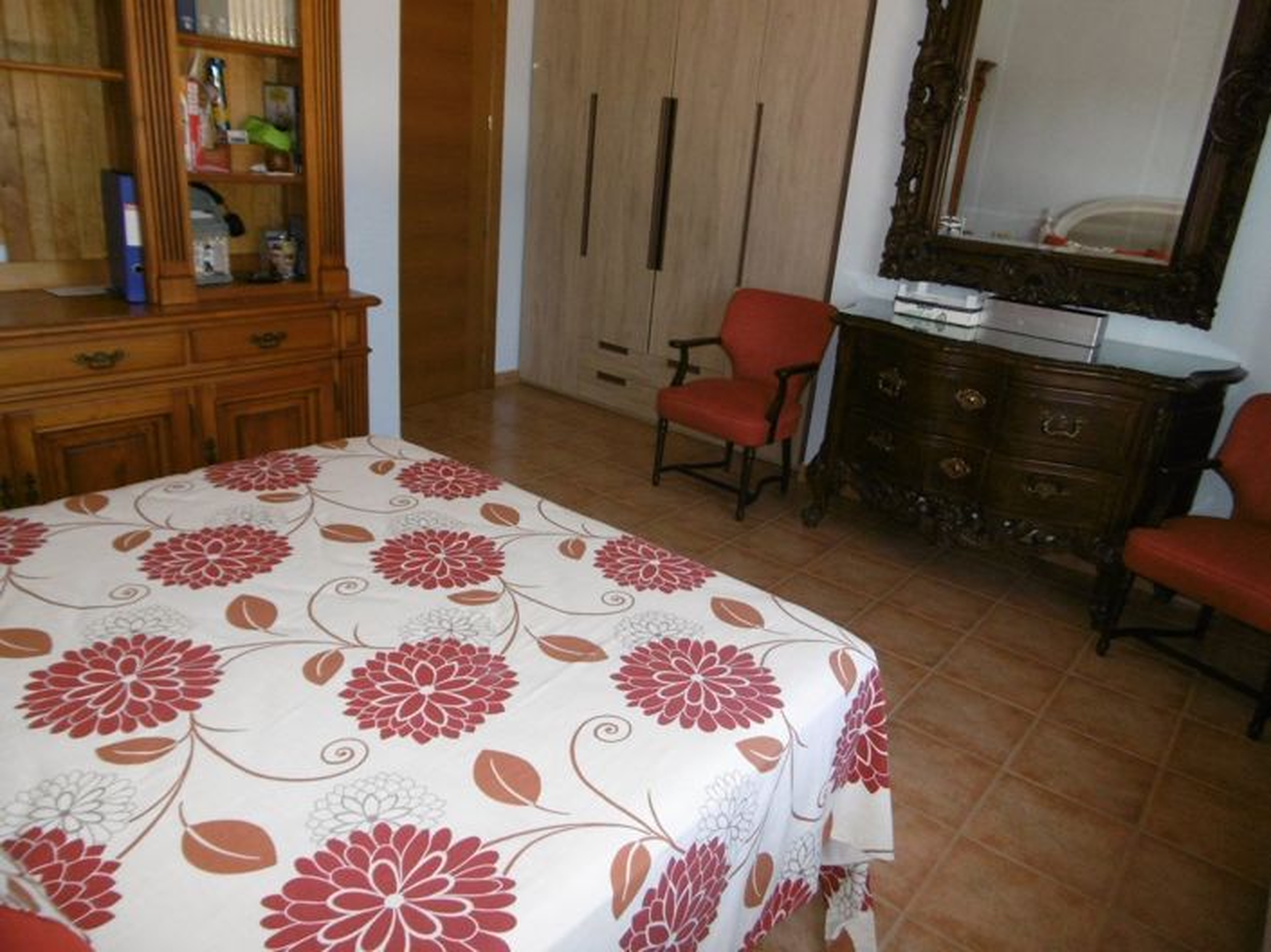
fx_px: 881
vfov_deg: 56.8
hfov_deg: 71.6
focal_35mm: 24
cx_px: 636
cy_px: 476
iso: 200
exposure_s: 1/60
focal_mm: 4.3
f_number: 3.1
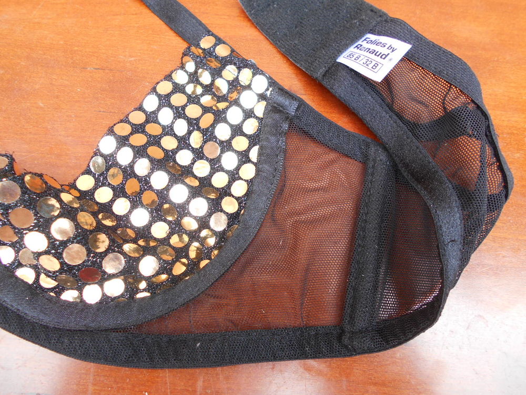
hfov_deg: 67.3
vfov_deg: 53.1
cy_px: 198
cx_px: 263
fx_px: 395
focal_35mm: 26
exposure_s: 1/30
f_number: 3.2
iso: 110
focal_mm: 4.6
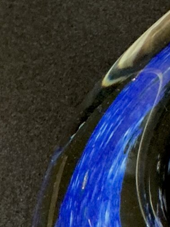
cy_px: 88
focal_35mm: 144
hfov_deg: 10.0
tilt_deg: -57.7
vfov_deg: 13.7
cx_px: 253
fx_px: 944
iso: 400
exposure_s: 1/30
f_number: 1.8
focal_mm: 3
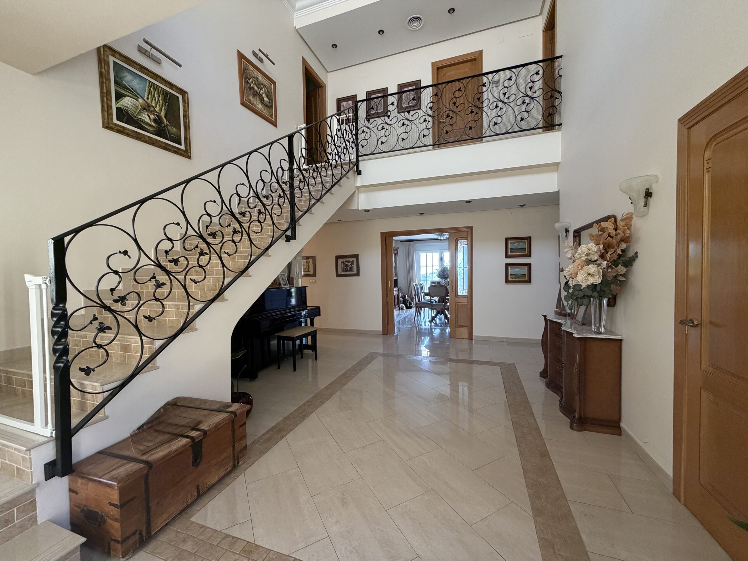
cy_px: 280
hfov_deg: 102.1
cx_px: 374
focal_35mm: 14
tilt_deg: -2.0
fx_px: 303
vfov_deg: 85.7
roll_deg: +1.4
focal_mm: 2.22
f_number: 2.2
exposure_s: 1/110
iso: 320
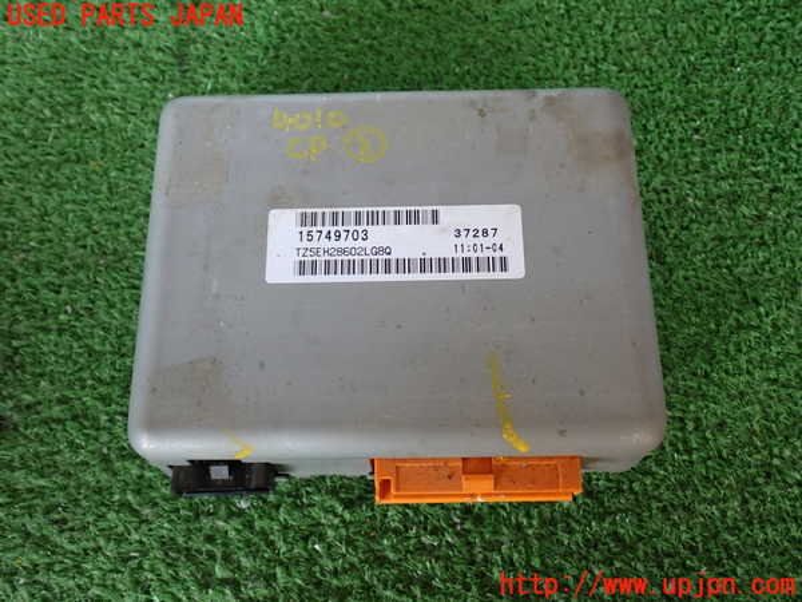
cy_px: 301
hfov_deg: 49.0
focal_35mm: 38
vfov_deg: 37.7
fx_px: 880
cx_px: 401
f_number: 2.7
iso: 200
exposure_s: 1/60
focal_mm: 6.83
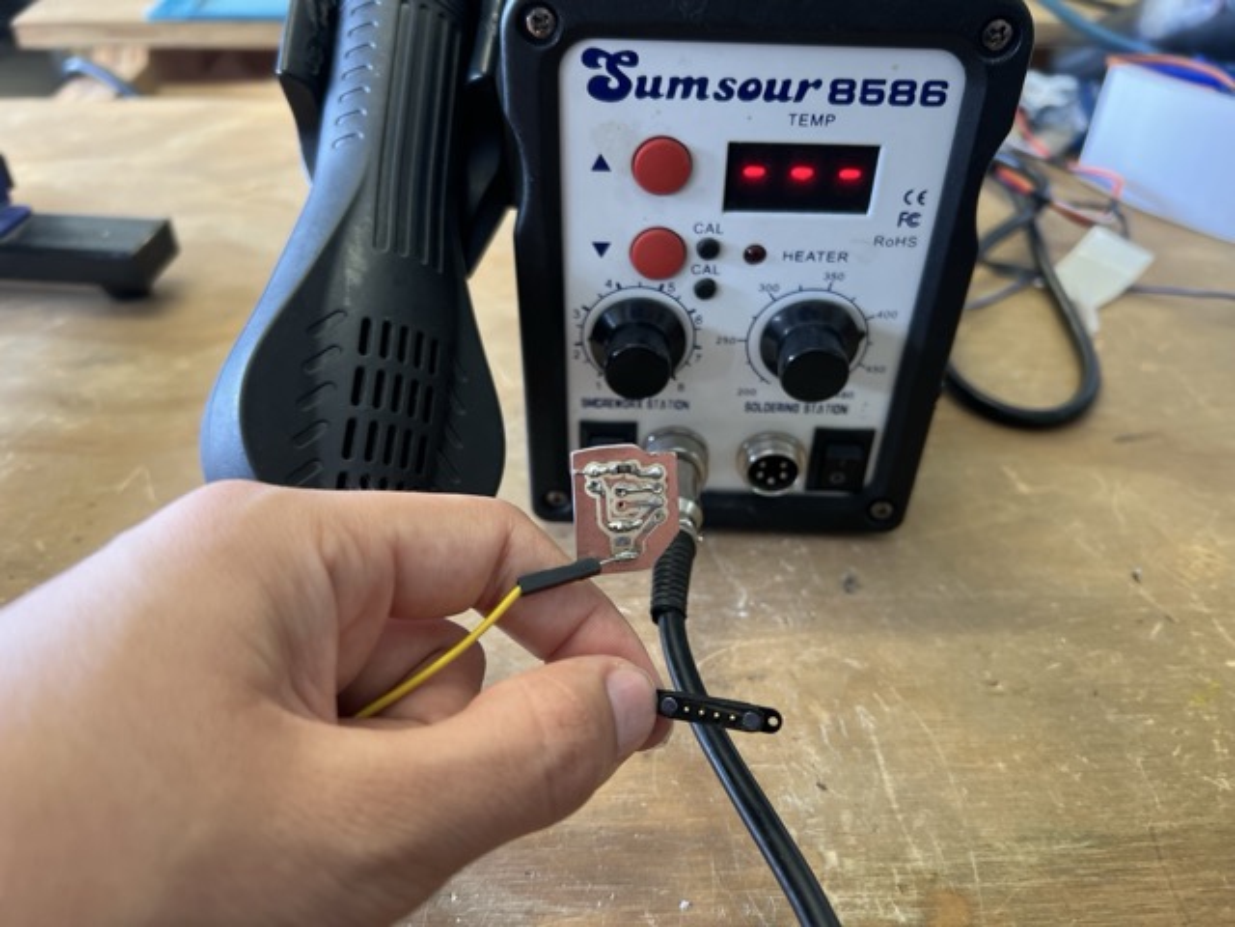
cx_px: 618
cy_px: 464
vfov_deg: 53.1
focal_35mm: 26
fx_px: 928
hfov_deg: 67.3
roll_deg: +0.9
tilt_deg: -40.1
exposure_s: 1/60
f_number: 1.5
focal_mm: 5.7
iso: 80
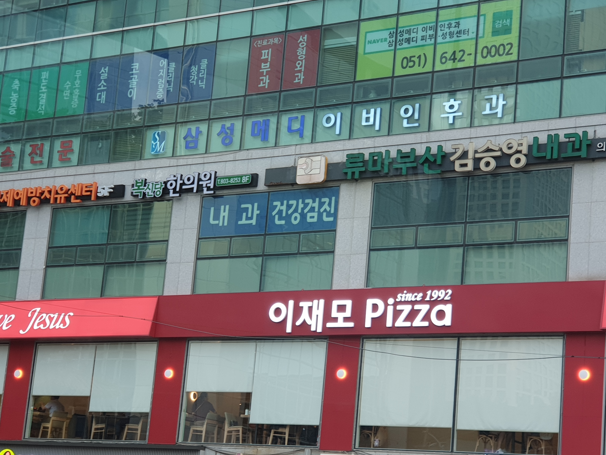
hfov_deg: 28.2
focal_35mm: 69
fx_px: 1208
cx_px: 297
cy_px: 295
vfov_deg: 21.2
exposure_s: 1/40
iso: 100
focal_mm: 6
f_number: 2.4
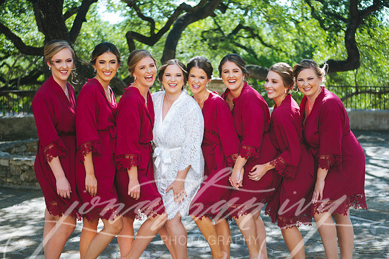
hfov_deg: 32.4
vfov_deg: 21.9
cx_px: 194
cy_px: 130
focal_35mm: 62
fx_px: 670
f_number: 2.8
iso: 250
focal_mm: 62
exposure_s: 1/640
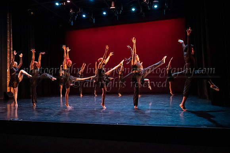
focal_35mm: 28
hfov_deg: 65.5
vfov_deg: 46.4
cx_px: 115
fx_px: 179
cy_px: 76
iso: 6400
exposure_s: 1/320
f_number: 3.5
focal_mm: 28
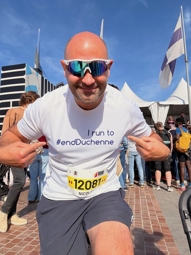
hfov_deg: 58.9
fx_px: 169
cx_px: 96
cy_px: 128
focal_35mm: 23
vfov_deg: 73.9
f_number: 1.9
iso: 25
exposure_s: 1/1316
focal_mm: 2.69
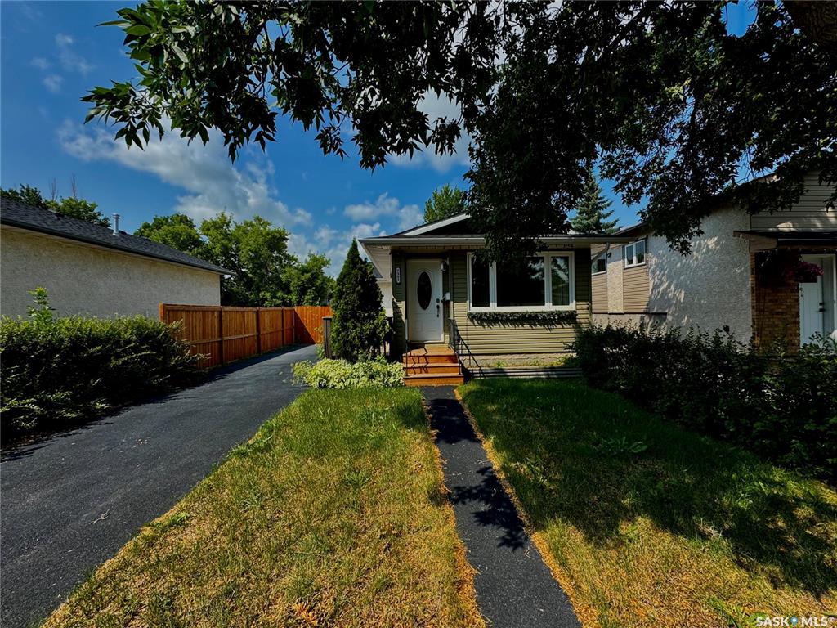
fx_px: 339
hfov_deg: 102.1
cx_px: 418
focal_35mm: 14
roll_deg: +1.4
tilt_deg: +0.6
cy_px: 314
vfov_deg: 85.7
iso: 40
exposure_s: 1/1323
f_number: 2.2
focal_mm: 2.22
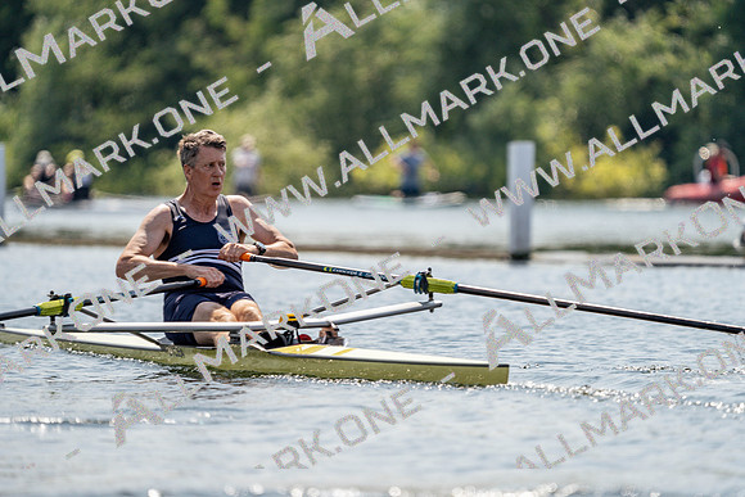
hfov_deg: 4.6
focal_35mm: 452
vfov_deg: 3.0
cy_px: 248
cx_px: 372
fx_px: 9356
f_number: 6.3
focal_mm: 452
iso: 200
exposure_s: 1/1600
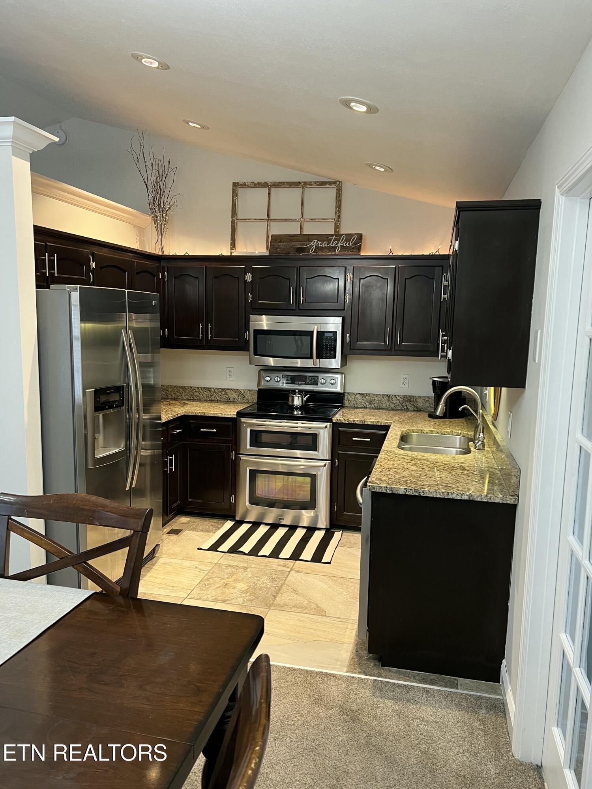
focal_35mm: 26
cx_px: 296
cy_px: 394
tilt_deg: -7.9
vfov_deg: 67.3
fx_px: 593
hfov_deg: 53.1
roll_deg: -1.1
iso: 160
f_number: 1.5
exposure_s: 1/60
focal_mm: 5.7
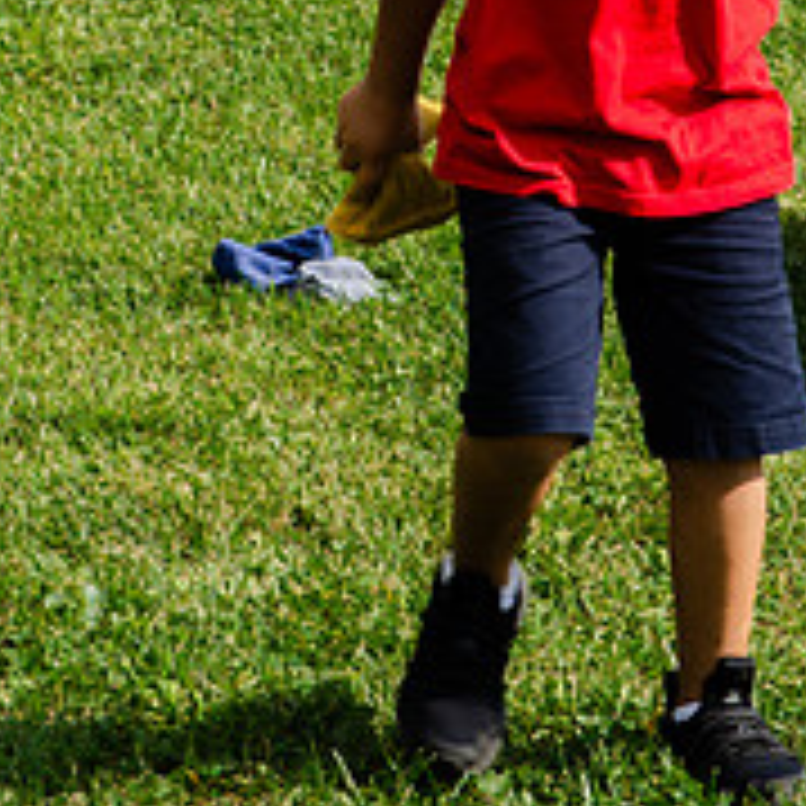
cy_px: -203
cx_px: 459
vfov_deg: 4.5
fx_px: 10300
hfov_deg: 4.5
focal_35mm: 391
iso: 100
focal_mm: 122
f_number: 8
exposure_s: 1/250
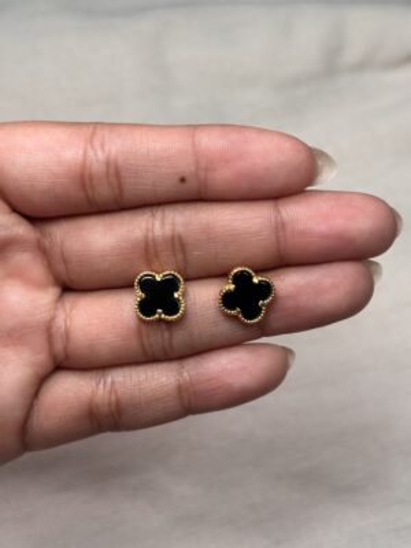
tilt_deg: -69.5
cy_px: 274
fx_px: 823
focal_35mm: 52
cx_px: 206
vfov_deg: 36.8
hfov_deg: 28.0
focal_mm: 5.96
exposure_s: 1/120
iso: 25
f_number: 1.6
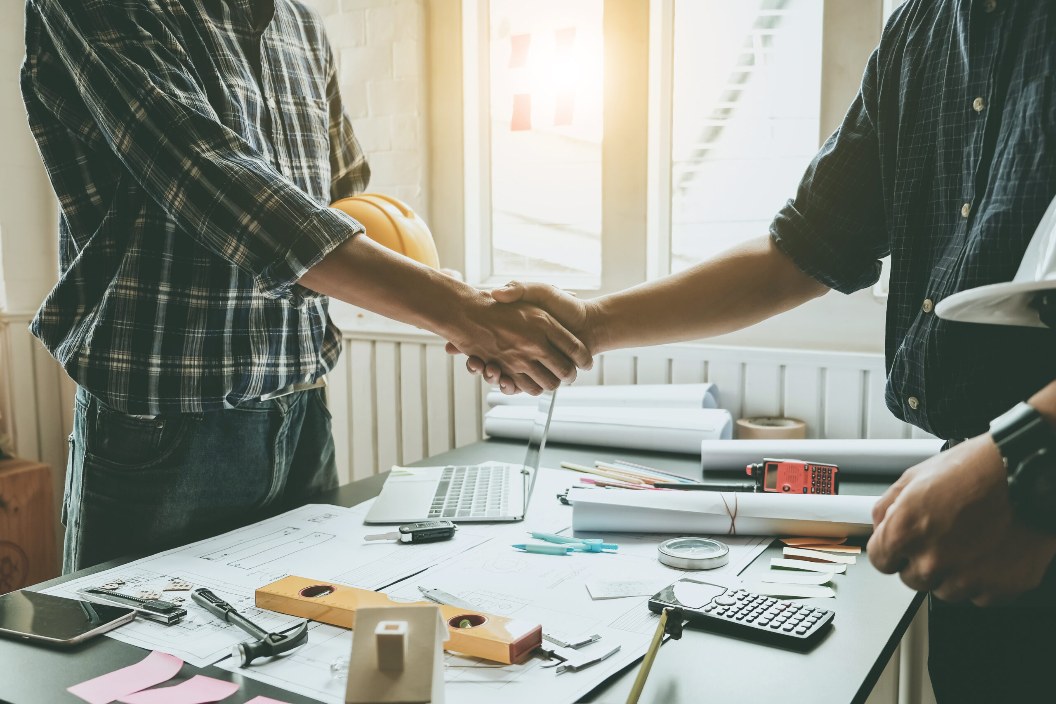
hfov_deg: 57.2
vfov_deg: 40.0
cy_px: 352
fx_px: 968
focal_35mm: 33
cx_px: 528
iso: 250
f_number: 3.2
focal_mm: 22.3
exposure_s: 1/100
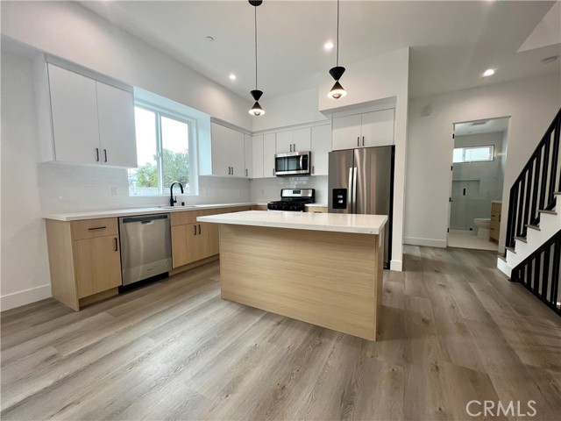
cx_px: 280
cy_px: 210
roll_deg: -0.4
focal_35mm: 13
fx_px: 211
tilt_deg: -6.6
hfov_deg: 106.2
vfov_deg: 89.9
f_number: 1.8
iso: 64
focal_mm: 1.57
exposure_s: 1/120
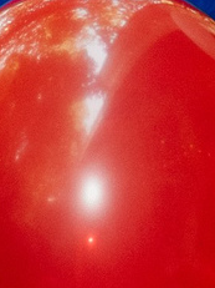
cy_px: 754
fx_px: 3158
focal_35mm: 381
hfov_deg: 3.7
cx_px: -545
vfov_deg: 5.0
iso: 125
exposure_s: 1/160
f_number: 3.5
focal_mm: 32
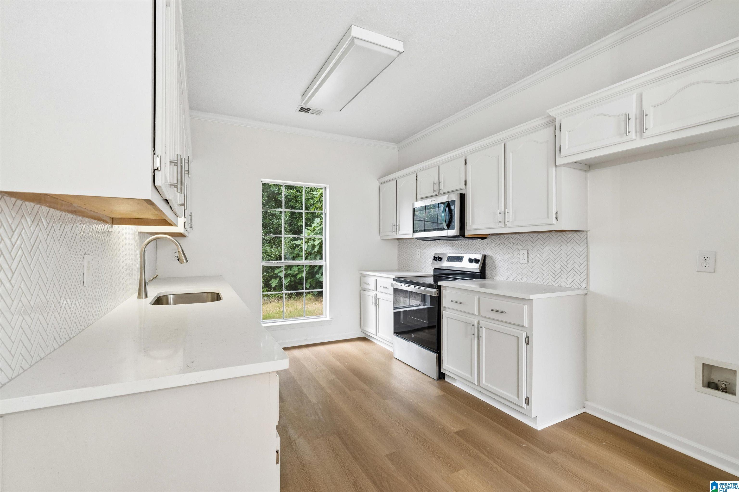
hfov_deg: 96.7
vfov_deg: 73.7
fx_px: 328
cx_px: 370
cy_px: 246
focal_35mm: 16
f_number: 13
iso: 640
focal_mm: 16
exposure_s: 1/10
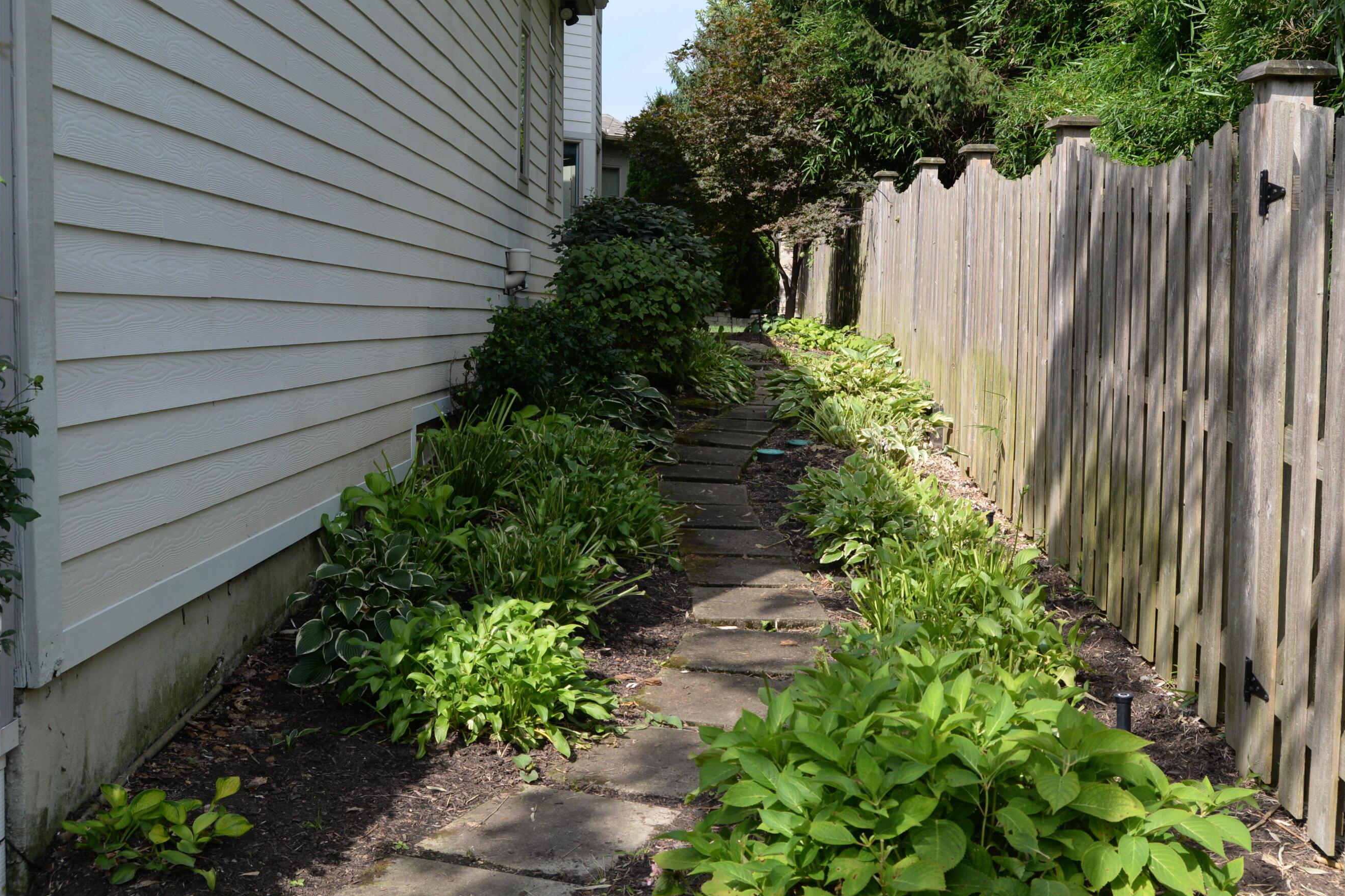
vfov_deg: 31.2
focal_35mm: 43
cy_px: 410
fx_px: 1606
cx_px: 742
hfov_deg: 45.4
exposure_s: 1/400
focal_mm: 38
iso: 400
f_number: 8
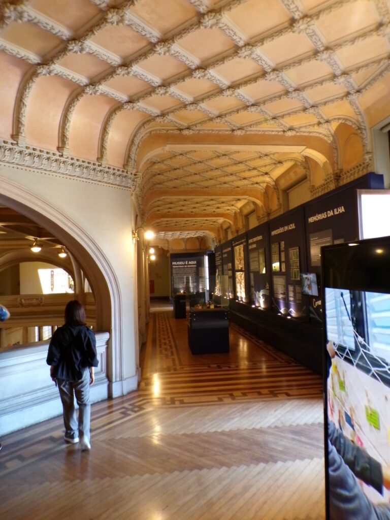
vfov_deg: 71.6
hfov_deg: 56.8
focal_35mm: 24
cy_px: 260
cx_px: 195
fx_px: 361
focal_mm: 4.3
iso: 495
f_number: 3
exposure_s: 1/34
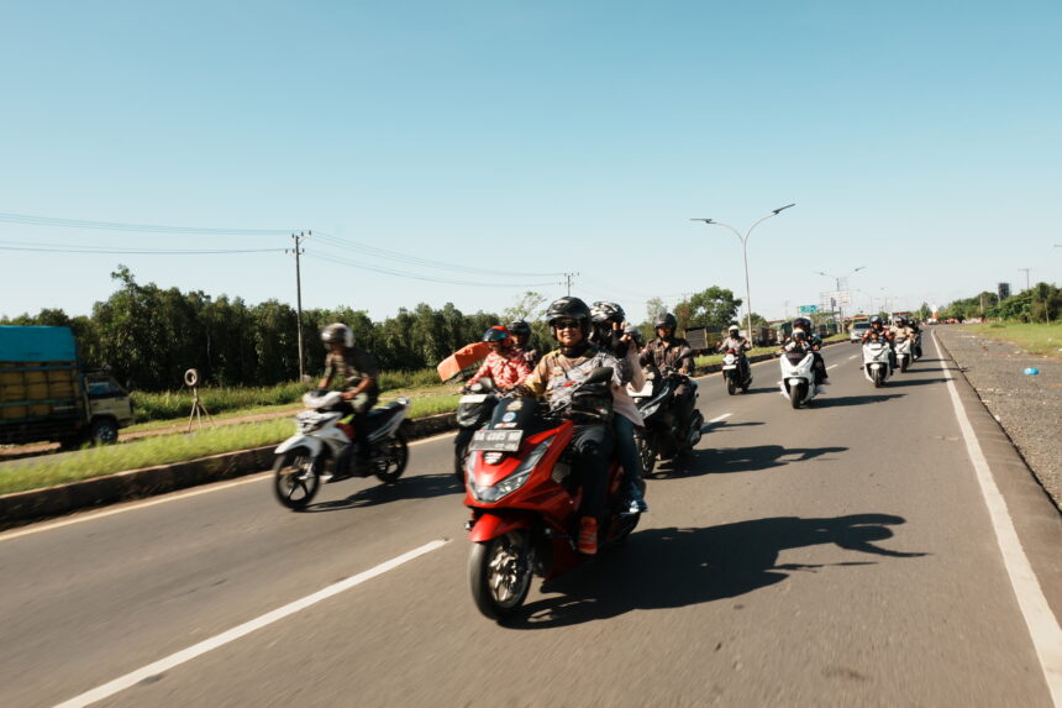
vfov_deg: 53.1
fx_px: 708
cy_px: 354
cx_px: 531
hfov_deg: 73.8
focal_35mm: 24
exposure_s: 1/100
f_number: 14
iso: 125
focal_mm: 16
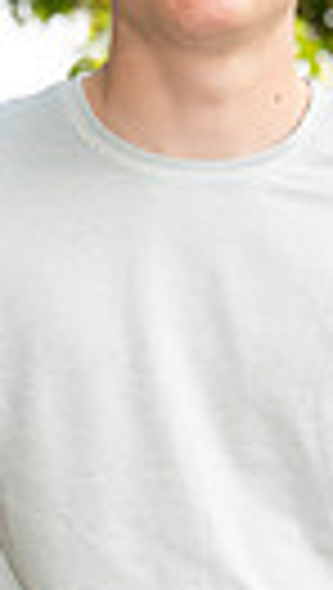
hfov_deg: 2.5
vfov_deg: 4.4
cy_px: 410
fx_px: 7589
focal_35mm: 485
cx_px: 171
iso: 320
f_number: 7.1
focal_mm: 135
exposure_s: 1/160
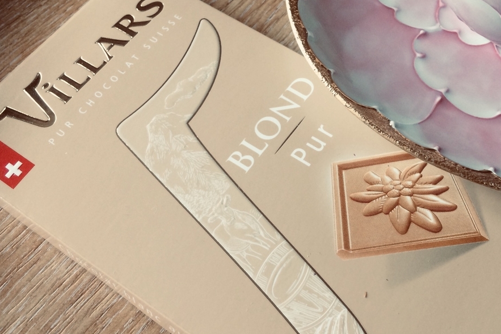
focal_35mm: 41
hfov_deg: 46.7
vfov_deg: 32.6
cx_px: 329
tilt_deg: -64.2
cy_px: 151
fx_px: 571
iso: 64
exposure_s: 1/33
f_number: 2.2
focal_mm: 4.15
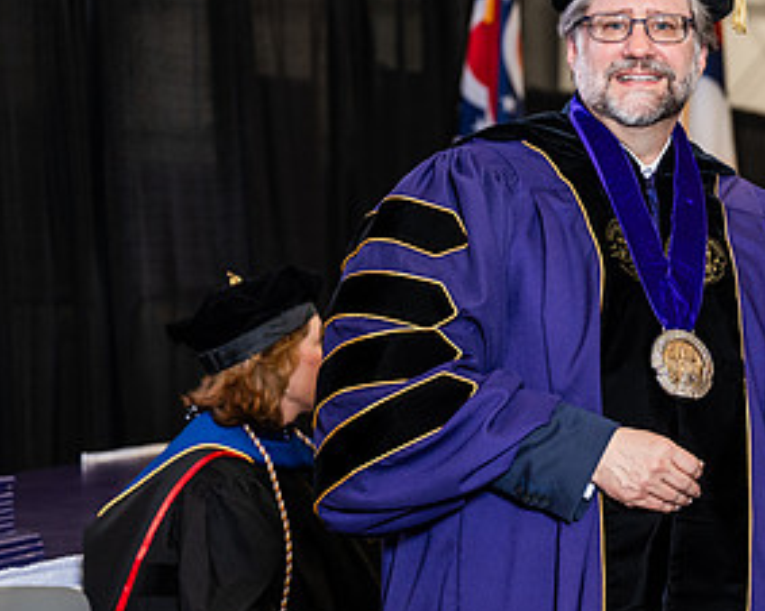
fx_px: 2919
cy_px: 350
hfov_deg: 14.7
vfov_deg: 11.9
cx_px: 762
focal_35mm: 129
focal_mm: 67
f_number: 3.2
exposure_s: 1/200
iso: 1250
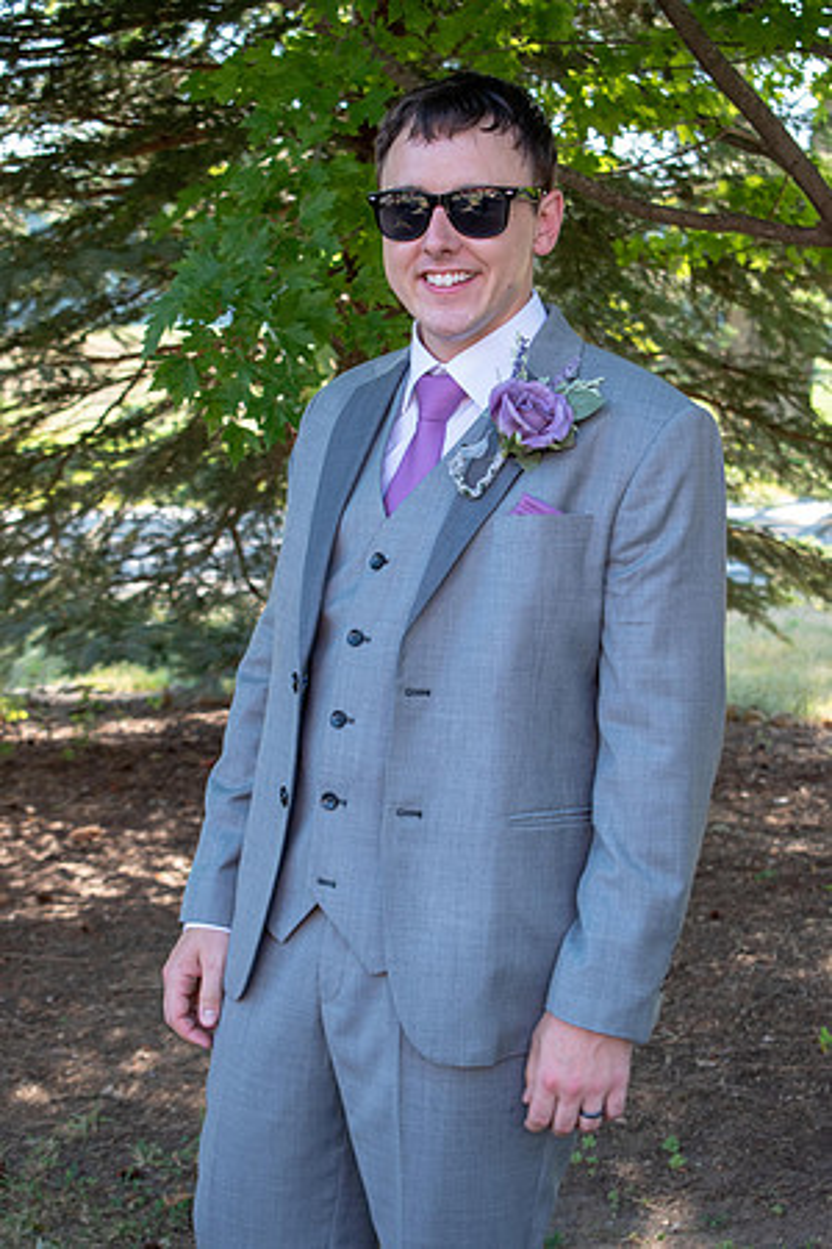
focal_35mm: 72
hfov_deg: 18.9
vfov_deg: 28.1
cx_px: 416
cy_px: 624
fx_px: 2496
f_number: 6.3
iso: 400
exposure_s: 1/160
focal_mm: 48
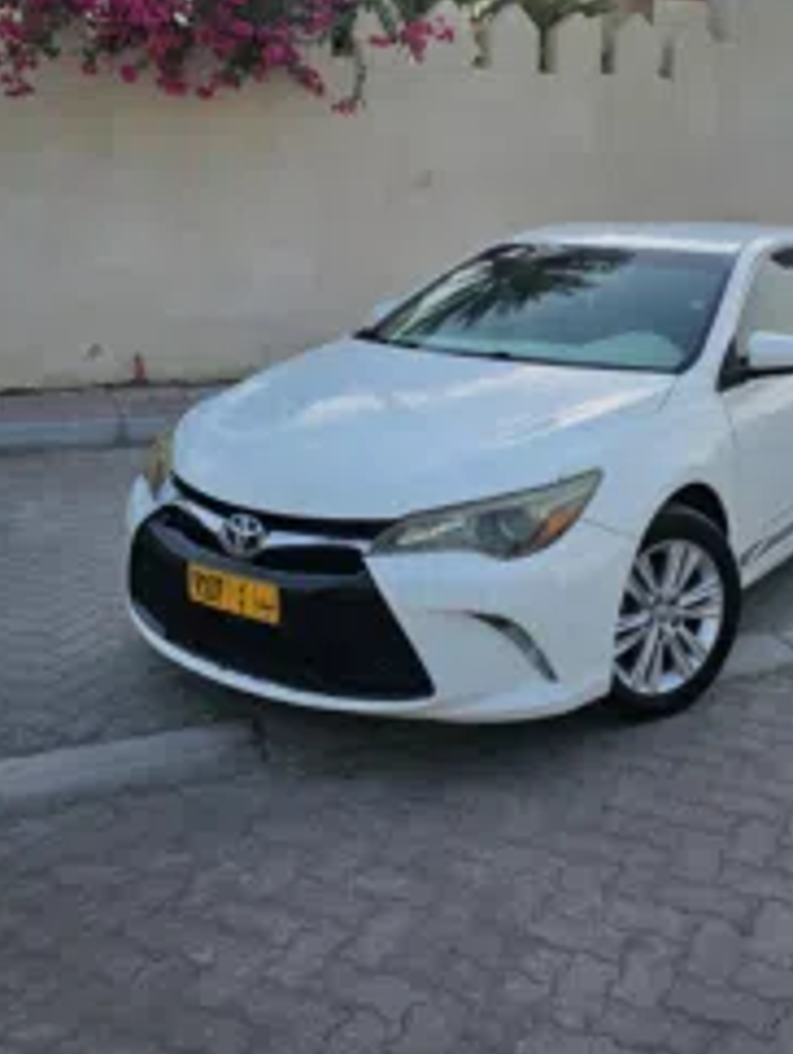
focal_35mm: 38
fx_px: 1159
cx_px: 540
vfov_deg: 47.5
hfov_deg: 37.3
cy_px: 292
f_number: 1.7
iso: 10
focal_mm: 6.3
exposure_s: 1/477
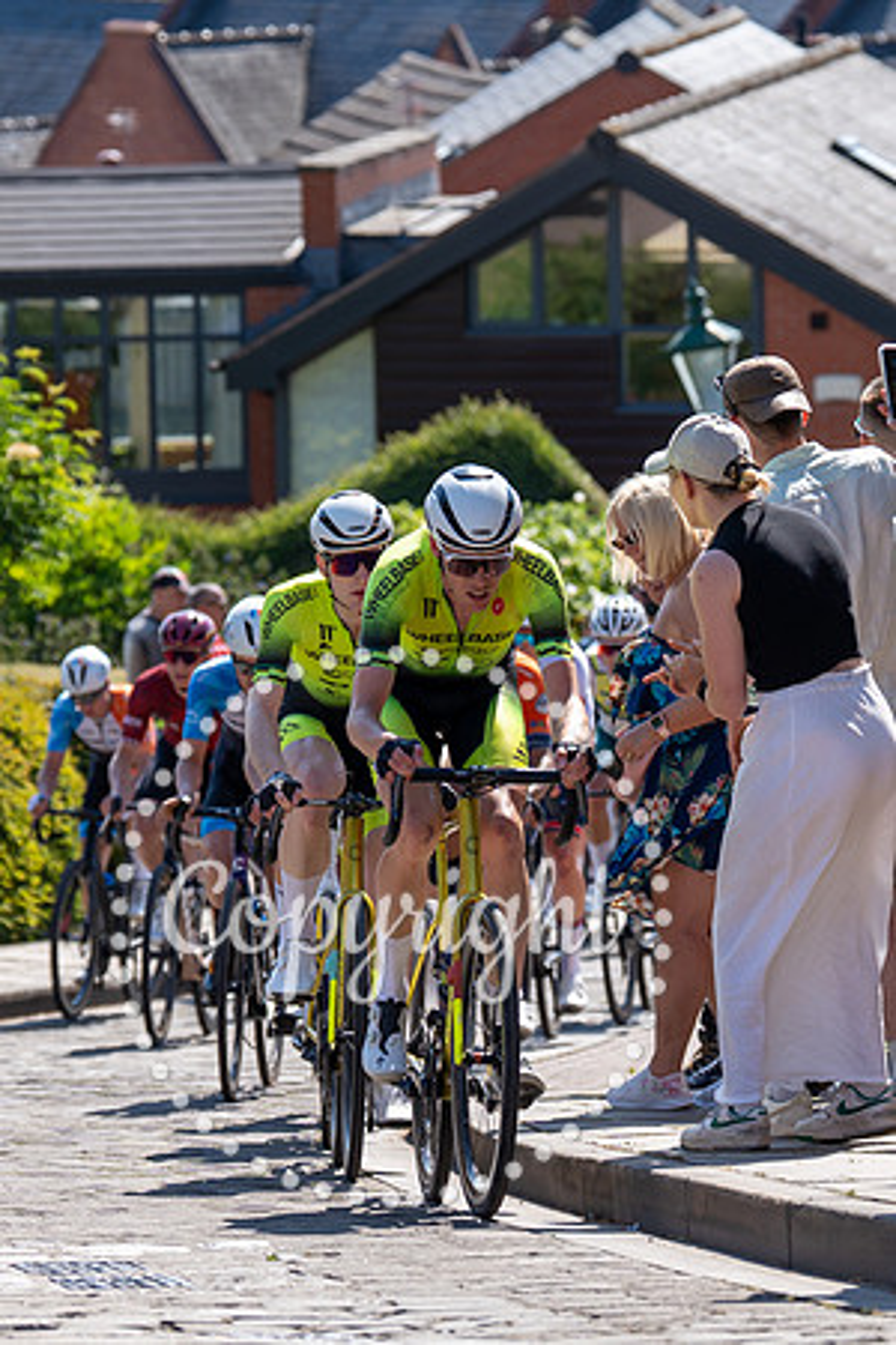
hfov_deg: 6.1
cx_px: 388
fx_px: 8417
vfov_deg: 9.1
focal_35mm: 225
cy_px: 555
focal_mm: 109
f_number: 3.5
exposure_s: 1/1000
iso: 125
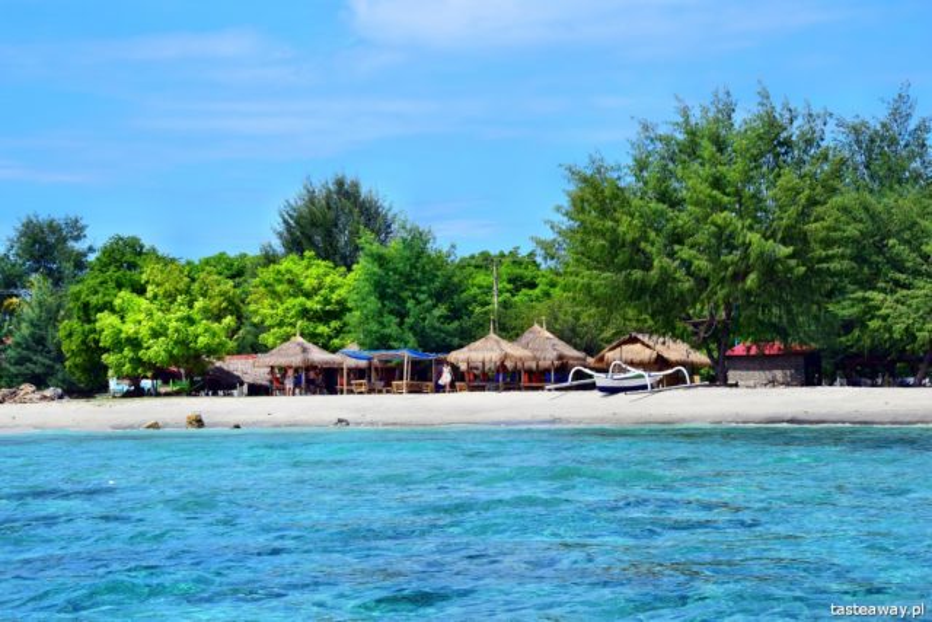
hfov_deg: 24.6
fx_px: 2136
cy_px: 311
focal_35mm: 82
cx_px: 466
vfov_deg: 16.6
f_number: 11
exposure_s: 1/500
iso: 360
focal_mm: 55
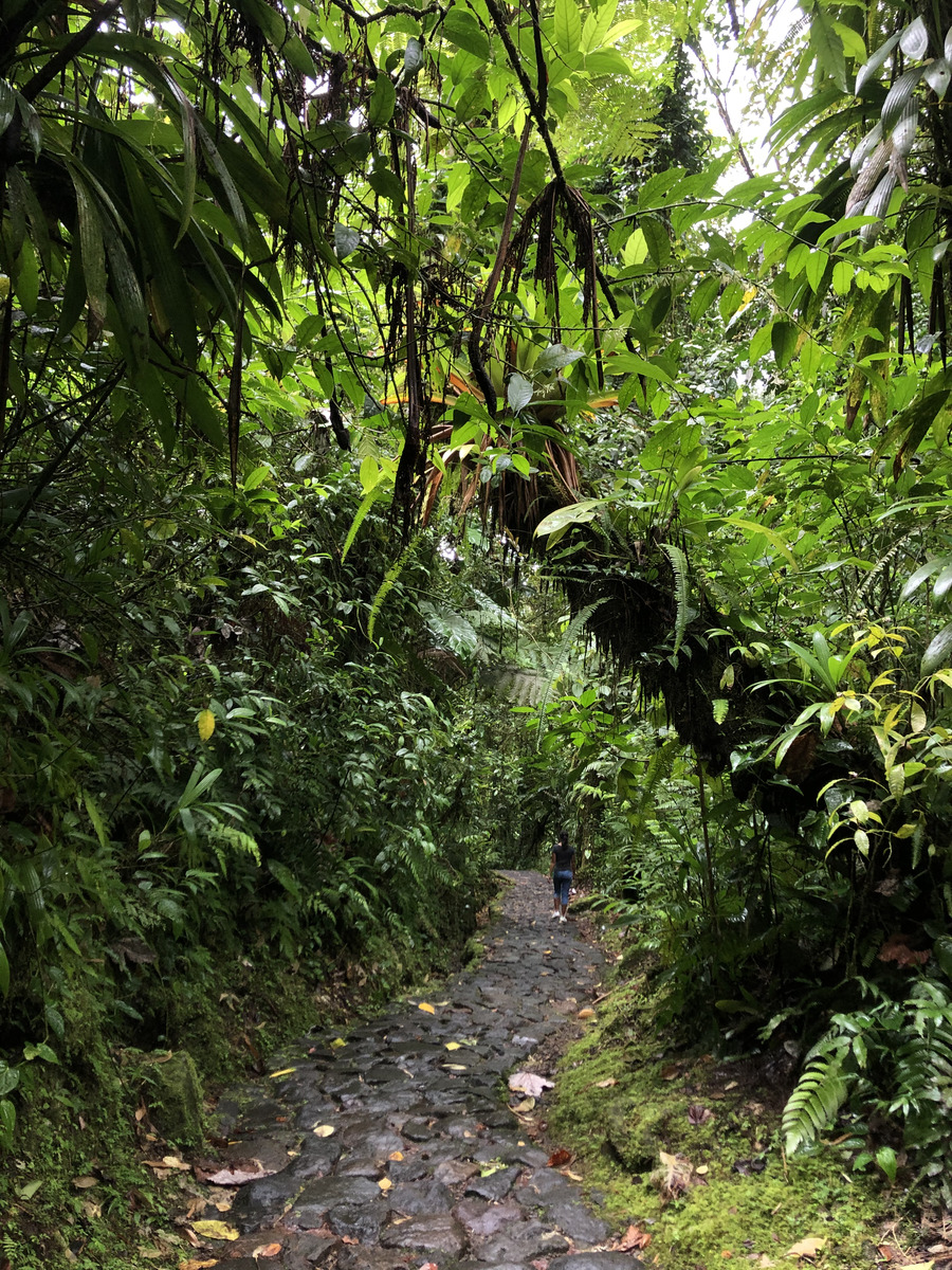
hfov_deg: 49.7
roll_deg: -2.6
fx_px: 1027
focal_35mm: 28
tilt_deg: +6.5
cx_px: 476
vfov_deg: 63.4
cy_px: 635
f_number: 1.8
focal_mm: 4
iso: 25
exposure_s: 1/30
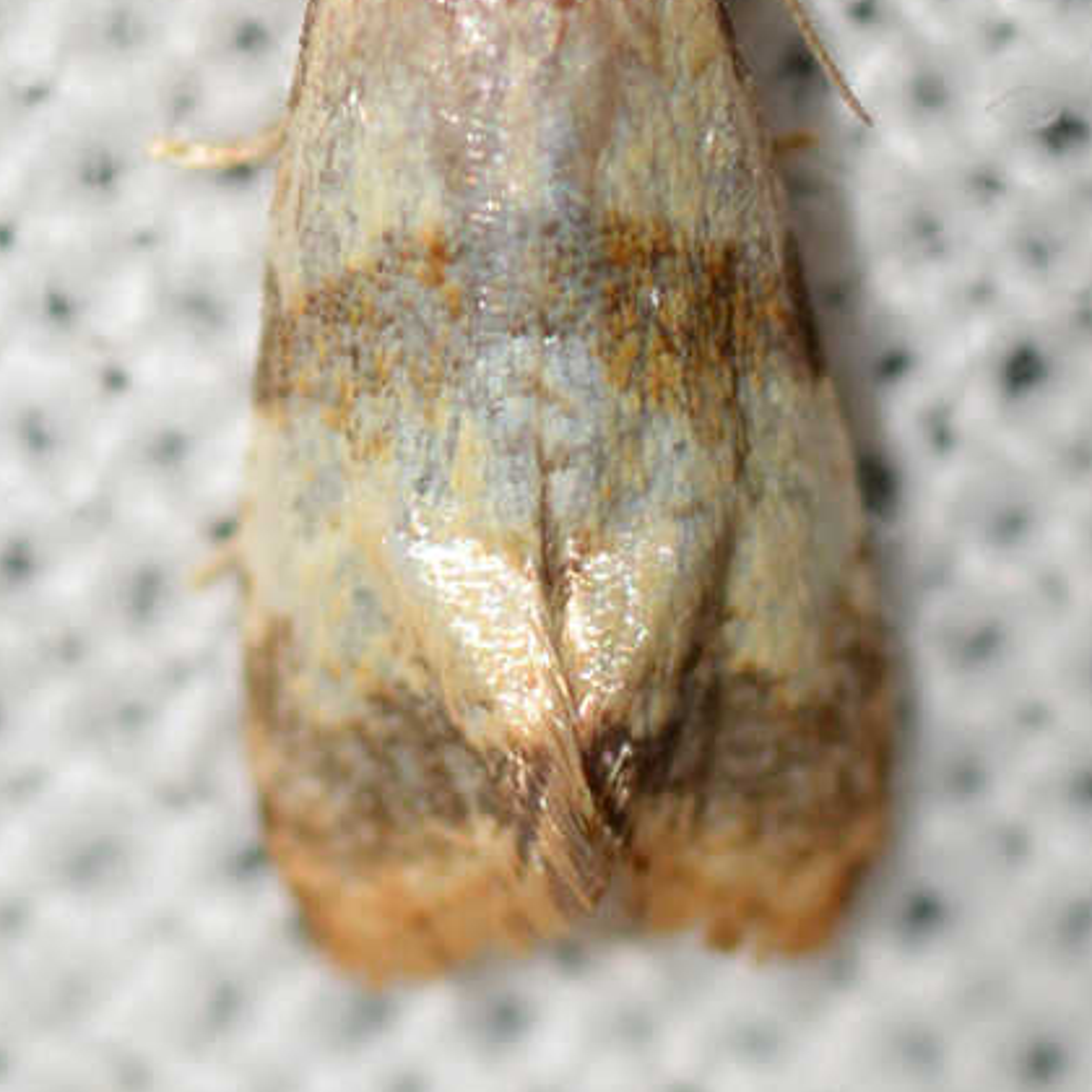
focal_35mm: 194
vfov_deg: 9.0
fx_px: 6924
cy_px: 294
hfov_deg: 9.0
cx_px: 541
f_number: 20
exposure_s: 1/200
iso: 100
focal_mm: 100
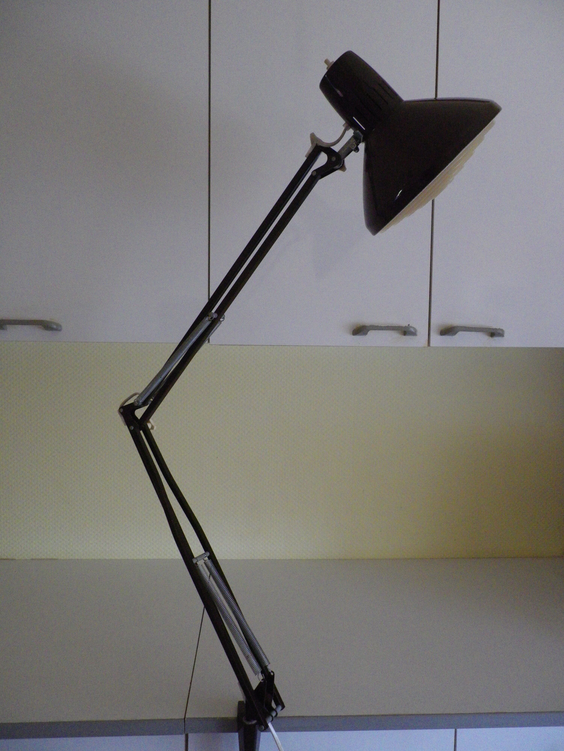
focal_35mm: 28
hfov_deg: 49.8
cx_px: 282
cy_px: 376
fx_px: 608
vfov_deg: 63.4
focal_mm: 4.9
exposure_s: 1/60
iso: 500
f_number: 2.6
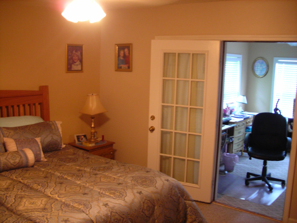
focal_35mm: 38
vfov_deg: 37.7
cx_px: 148
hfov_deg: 49.0
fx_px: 326
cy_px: 112
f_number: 3.2
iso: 114
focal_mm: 6.3
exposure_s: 1/3.9
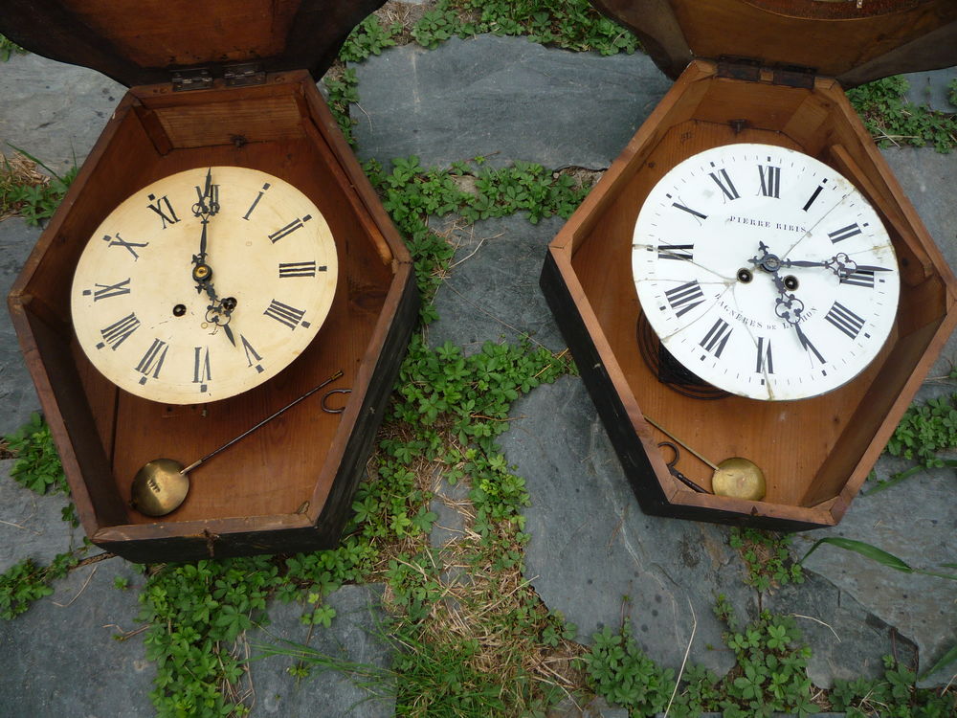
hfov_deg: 60.0
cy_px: 359
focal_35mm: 30
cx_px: 478
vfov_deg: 46.8
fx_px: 829
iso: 100
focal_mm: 5.2
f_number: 4
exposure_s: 1/200
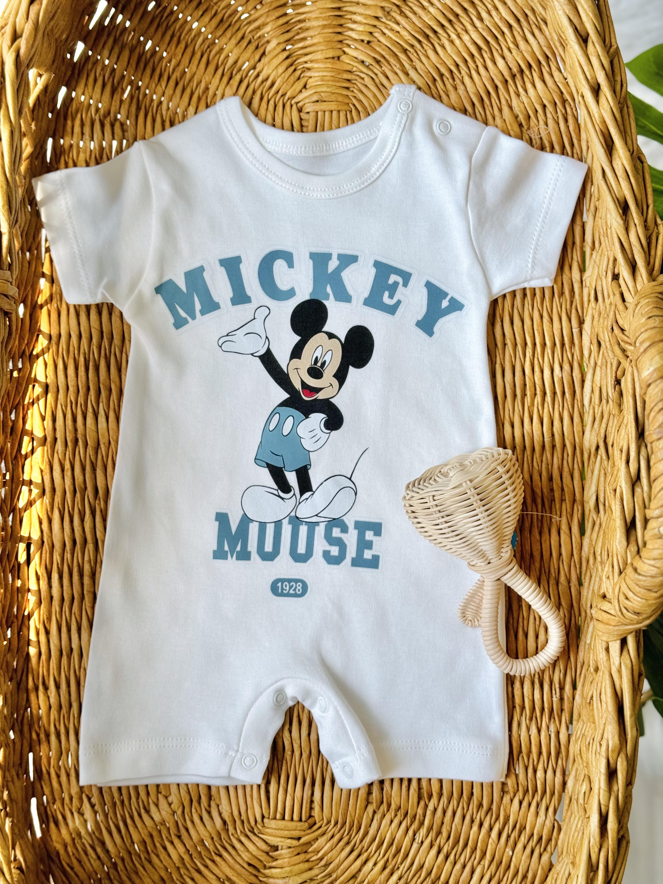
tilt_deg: -88.7
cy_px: 442
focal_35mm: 48
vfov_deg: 39.7
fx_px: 1226
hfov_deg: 30.3
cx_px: 332
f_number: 1.78
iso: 64
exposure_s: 1/593
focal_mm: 6.76
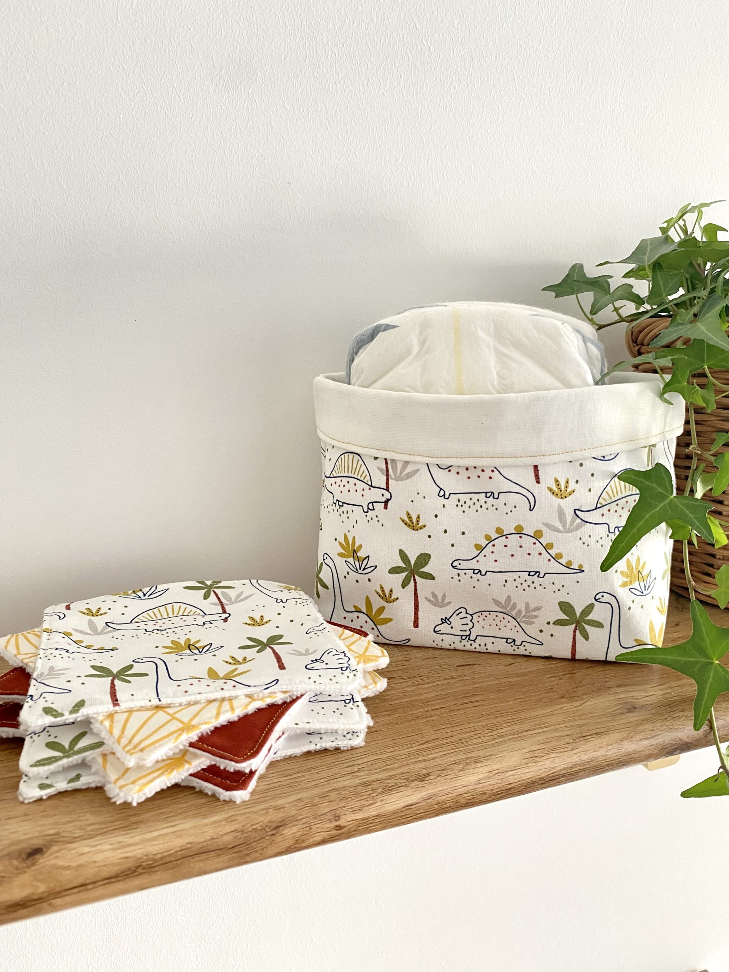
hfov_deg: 53.1
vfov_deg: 67.3
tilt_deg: -11.2
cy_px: 486
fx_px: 730
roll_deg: +0.3
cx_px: 364
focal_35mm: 26
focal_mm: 4.25
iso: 200
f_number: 1.8
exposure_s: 1/60
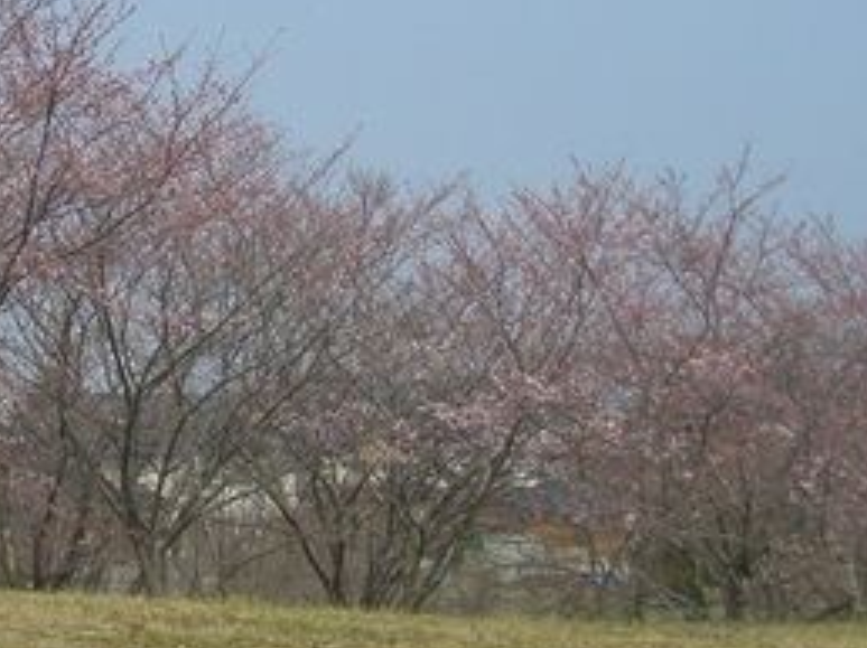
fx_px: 3003
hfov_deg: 16.2
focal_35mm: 120
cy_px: 163
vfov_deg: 12.3
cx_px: 62
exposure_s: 1/320
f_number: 5.6
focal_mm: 7.9
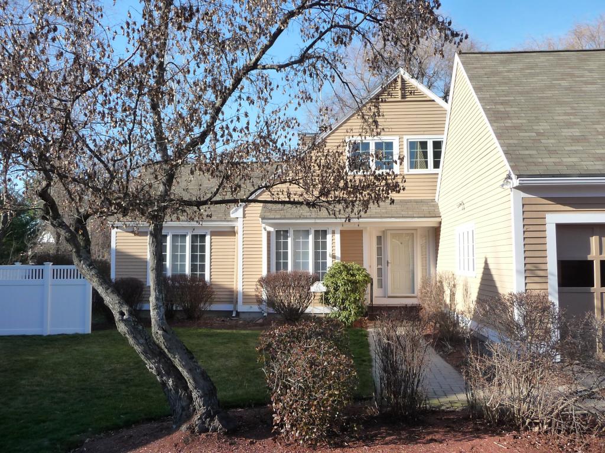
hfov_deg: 56.8
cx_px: 302
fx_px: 559
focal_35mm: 32
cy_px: 226
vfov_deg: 44.2
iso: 160
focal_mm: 4.7
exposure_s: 1/500
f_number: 3.3
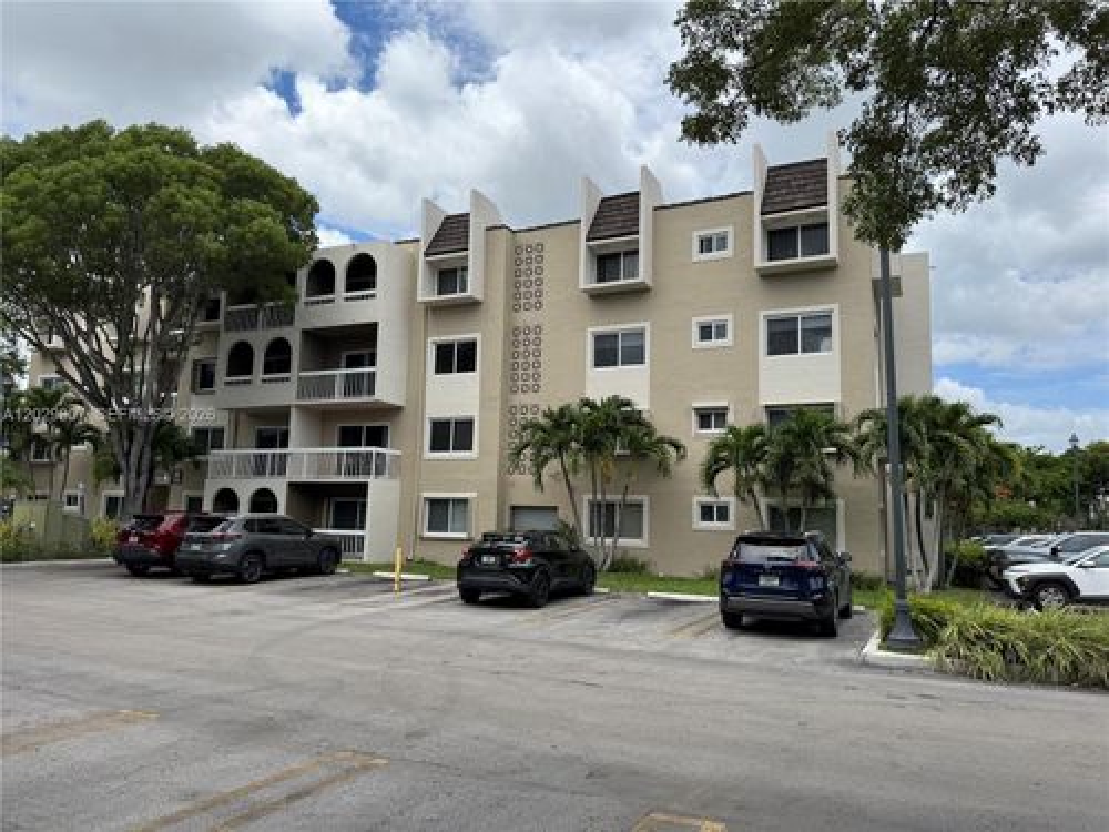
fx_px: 769
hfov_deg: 71.6
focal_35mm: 24
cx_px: 554
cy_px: 416
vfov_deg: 56.8
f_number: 1.78
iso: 80
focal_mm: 6.76
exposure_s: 1/5348
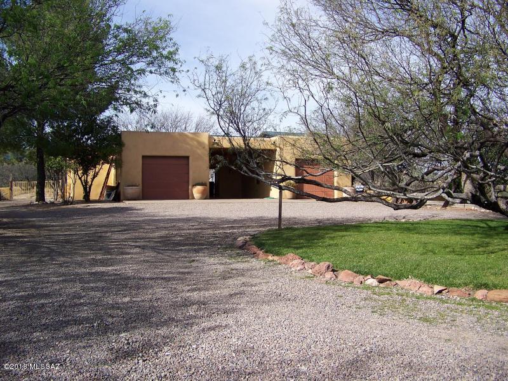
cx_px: 254
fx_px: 528
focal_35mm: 36
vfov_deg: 39.7
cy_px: 190
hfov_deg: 51.4
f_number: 2.8
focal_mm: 5.85
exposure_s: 1/800
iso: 64
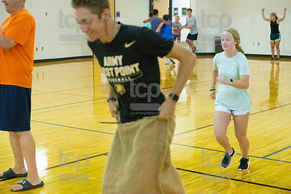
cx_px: 146
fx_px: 647
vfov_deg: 17.1
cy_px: 97
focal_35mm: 80
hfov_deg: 25.4
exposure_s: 1/640
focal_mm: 80
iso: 6400
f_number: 4.5
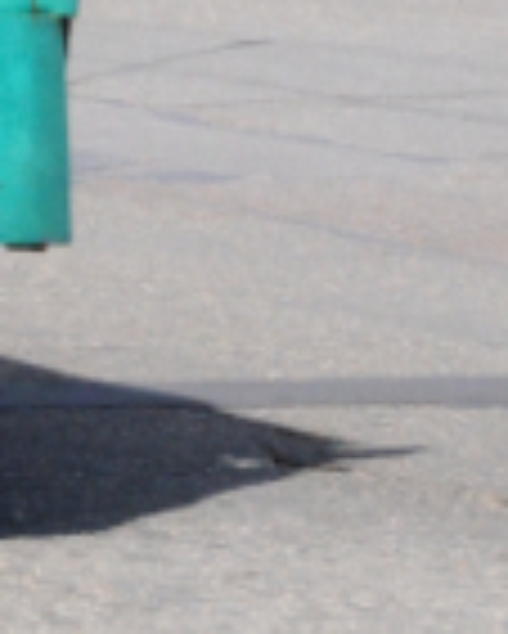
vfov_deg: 2.6
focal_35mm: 748
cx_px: -1412
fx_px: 14049
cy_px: -778
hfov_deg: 2.0
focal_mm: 75
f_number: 10
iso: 640
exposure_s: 1/1250
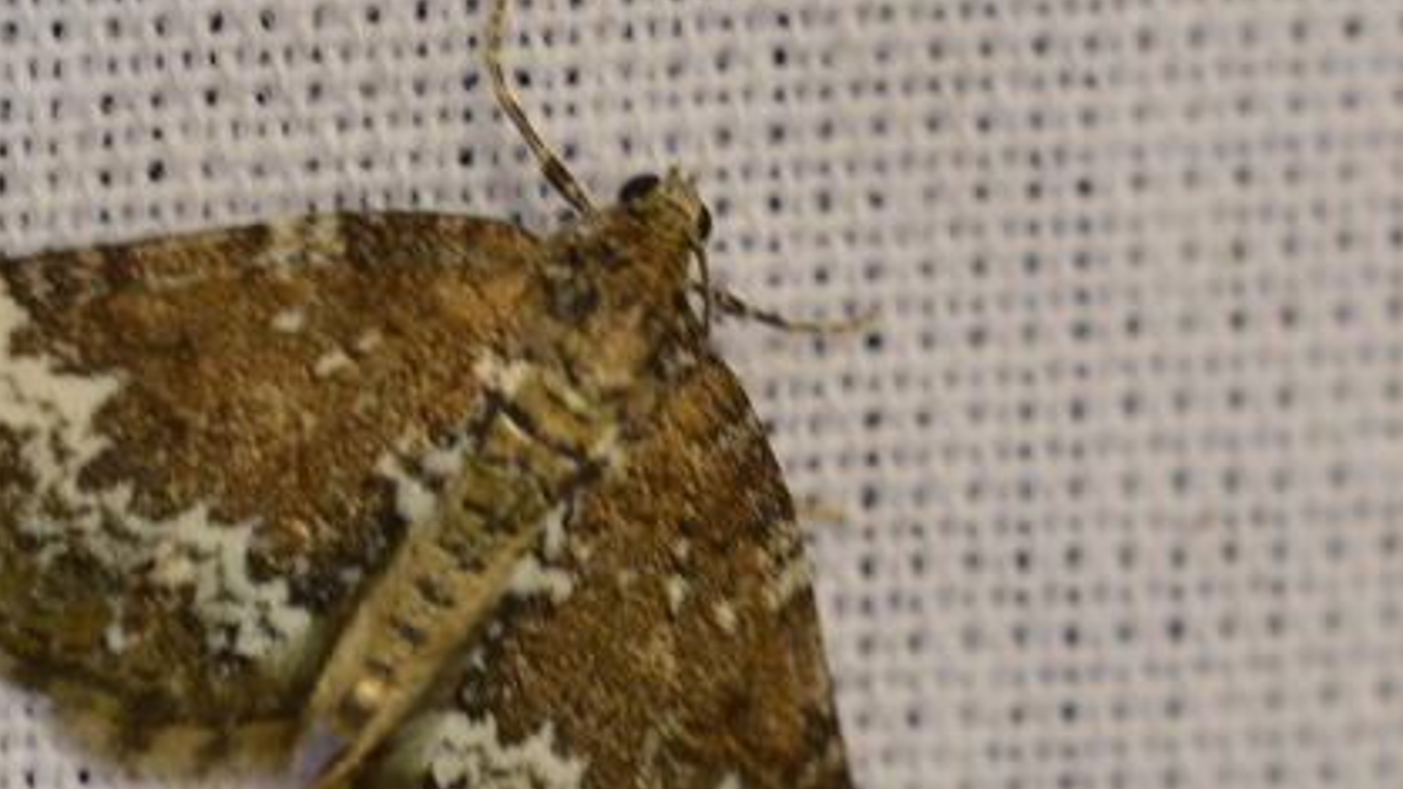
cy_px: 574
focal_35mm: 667
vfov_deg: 1.8
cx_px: 467
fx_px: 24818
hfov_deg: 3.2
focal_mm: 185
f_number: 5
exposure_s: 1/125
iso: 400
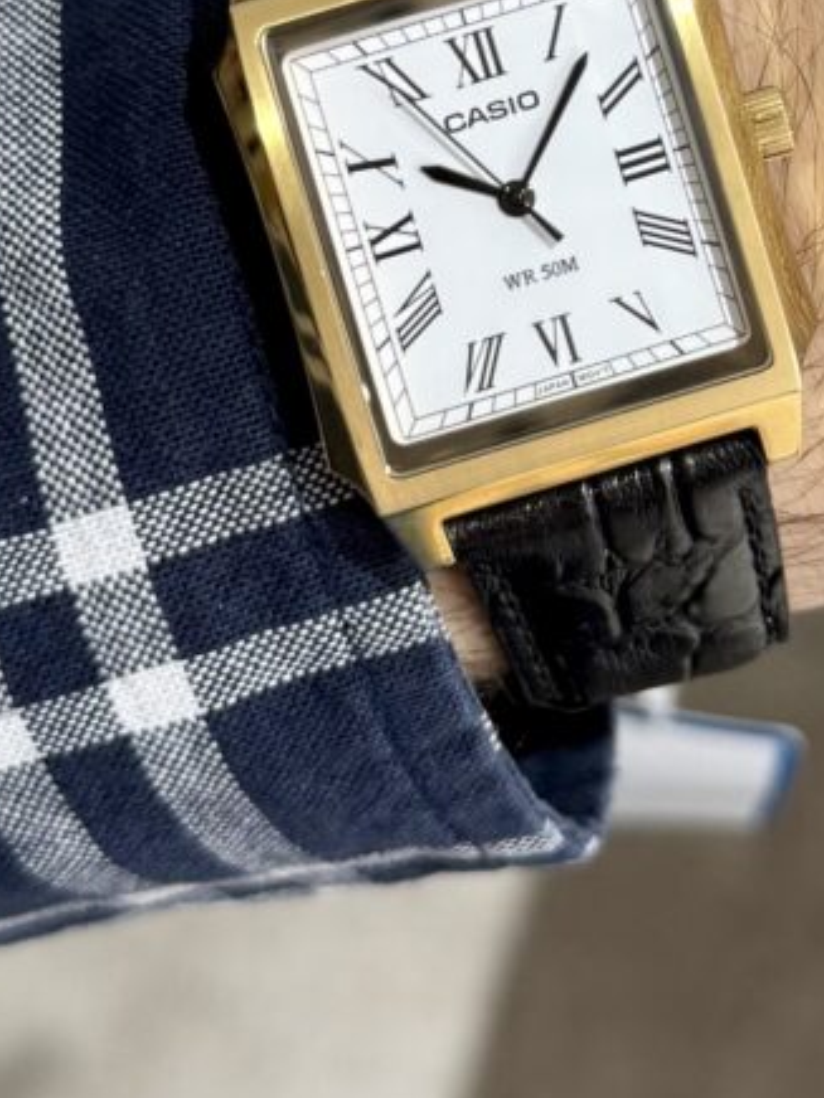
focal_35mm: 44
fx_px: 1397
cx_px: 522
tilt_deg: -63.3
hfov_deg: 32.7
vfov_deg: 40.8
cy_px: 186
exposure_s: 1/50
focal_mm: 6.76
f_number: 1.78
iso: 125
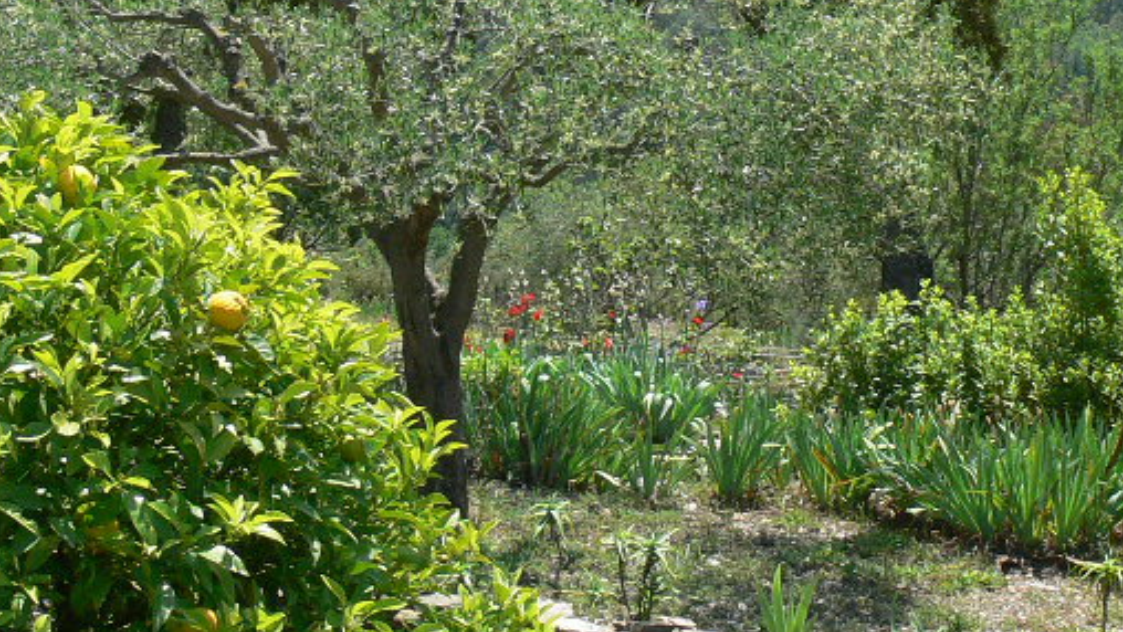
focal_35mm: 96
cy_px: 108
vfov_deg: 12.6
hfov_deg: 22.2
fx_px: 2859
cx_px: 646
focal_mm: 7.4
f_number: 5.6
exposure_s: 1/160
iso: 80
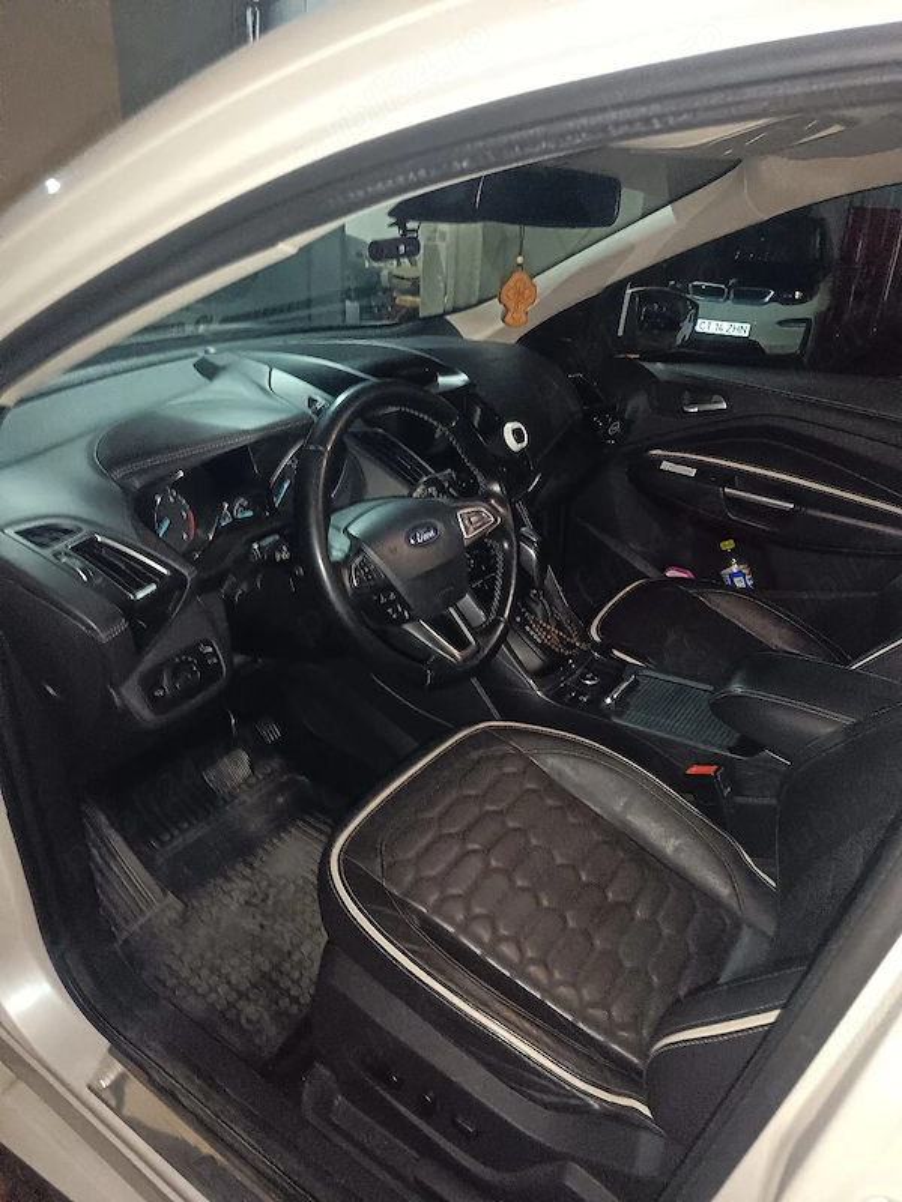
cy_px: 601
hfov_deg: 56.8
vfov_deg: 71.6
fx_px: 834
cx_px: 451
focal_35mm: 24
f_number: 1.75
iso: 6171
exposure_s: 1/20
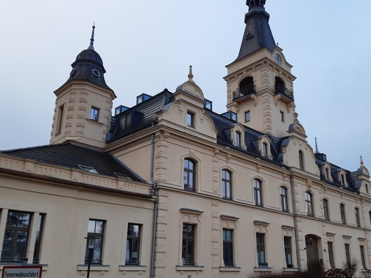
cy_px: 151
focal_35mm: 33
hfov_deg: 55.1
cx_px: 214
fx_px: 354
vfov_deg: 42.9
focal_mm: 3.92
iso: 40
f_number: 1.7
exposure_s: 1/335
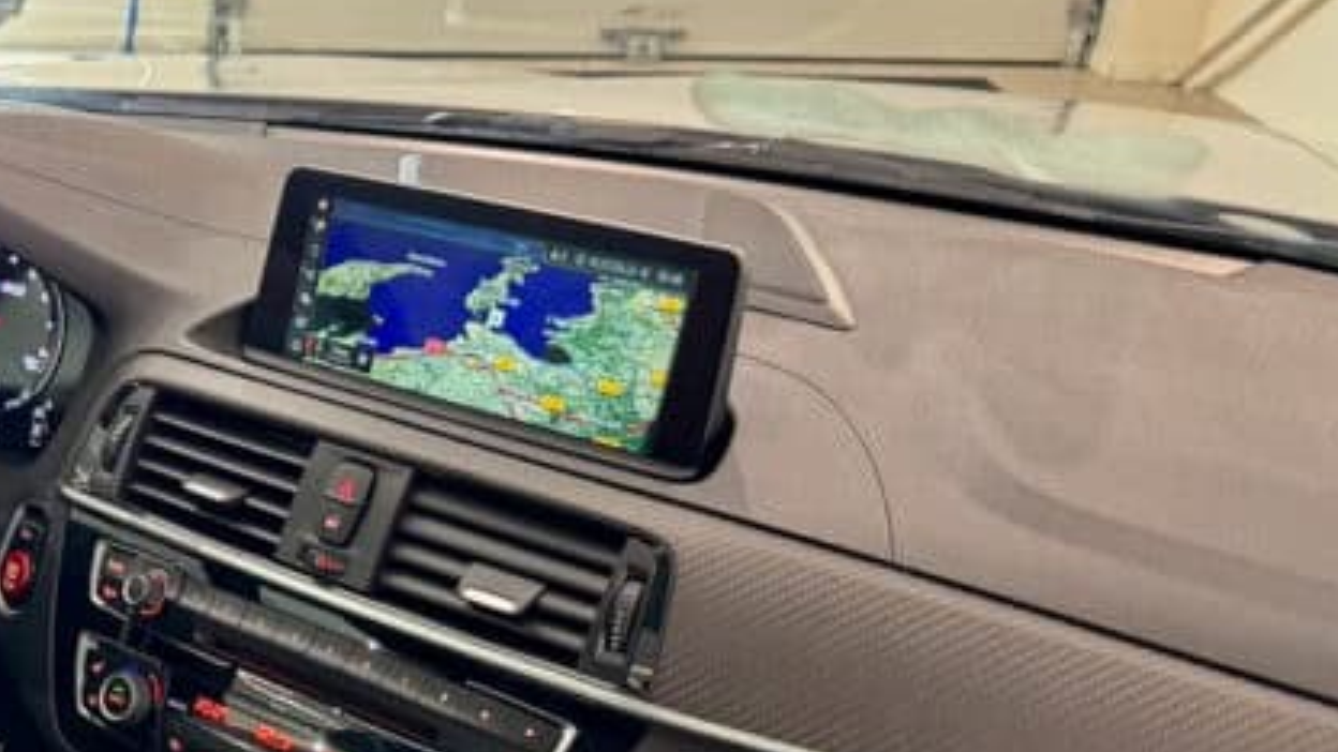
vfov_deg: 23.2
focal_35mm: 50
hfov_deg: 38.7
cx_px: 158
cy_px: 712
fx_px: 1774
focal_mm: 6.8
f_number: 1.8
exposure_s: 1/50
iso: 320
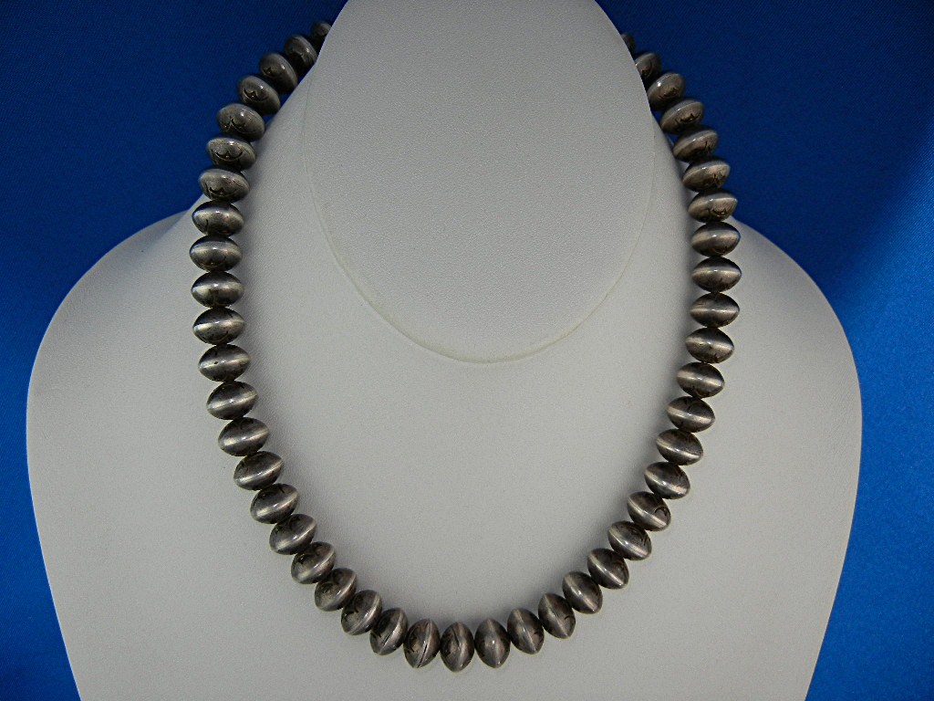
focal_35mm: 34
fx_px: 917
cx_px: 467
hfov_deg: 54.0
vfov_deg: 41.8
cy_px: 350
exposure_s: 1/58.7
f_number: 3.6
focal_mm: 6.2
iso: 160
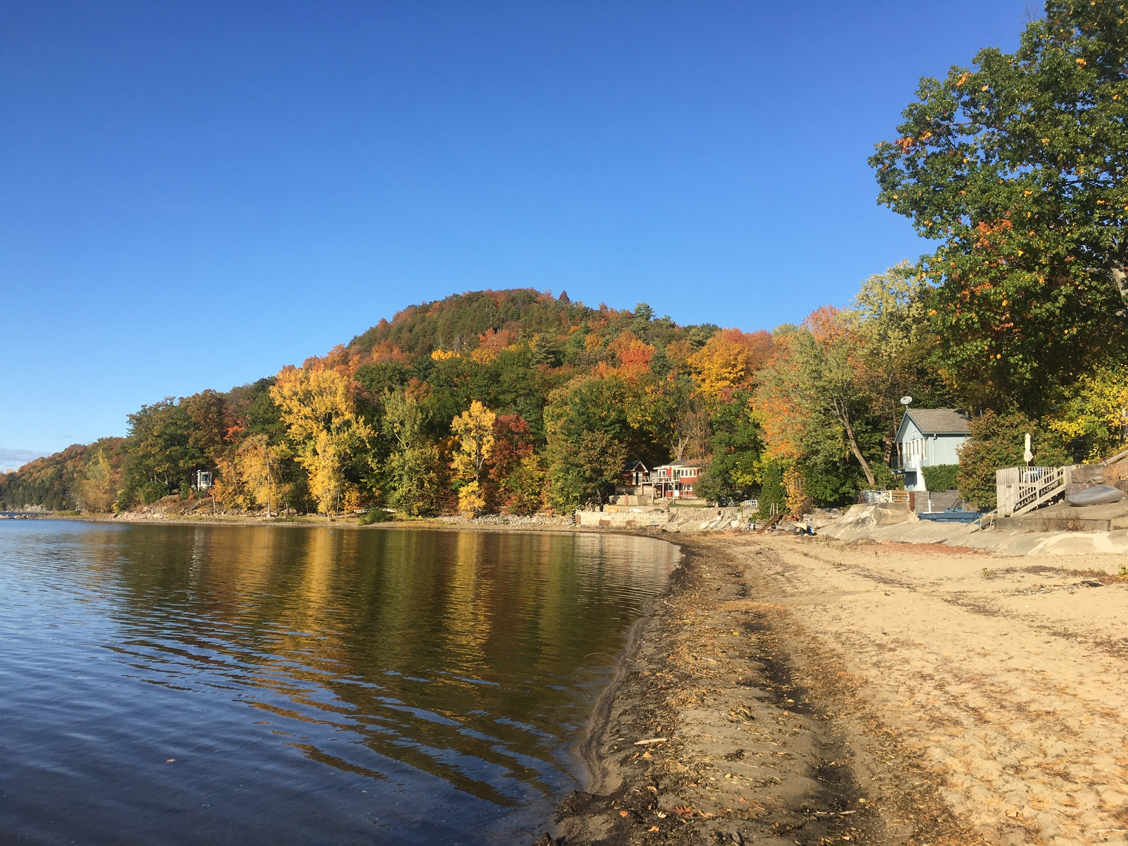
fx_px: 945
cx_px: 564
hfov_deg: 61.7
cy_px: 423
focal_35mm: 29
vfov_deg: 48.2
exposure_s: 1/1166
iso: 25
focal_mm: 4.15
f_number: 2.2
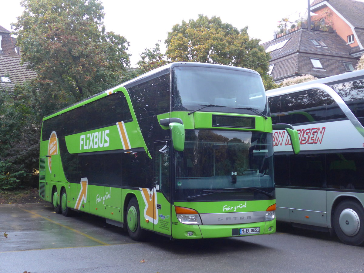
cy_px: 136
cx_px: 182
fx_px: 515
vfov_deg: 29.7
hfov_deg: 38.9
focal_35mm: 49
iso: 400
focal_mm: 10.1
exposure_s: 1/20
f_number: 3.2
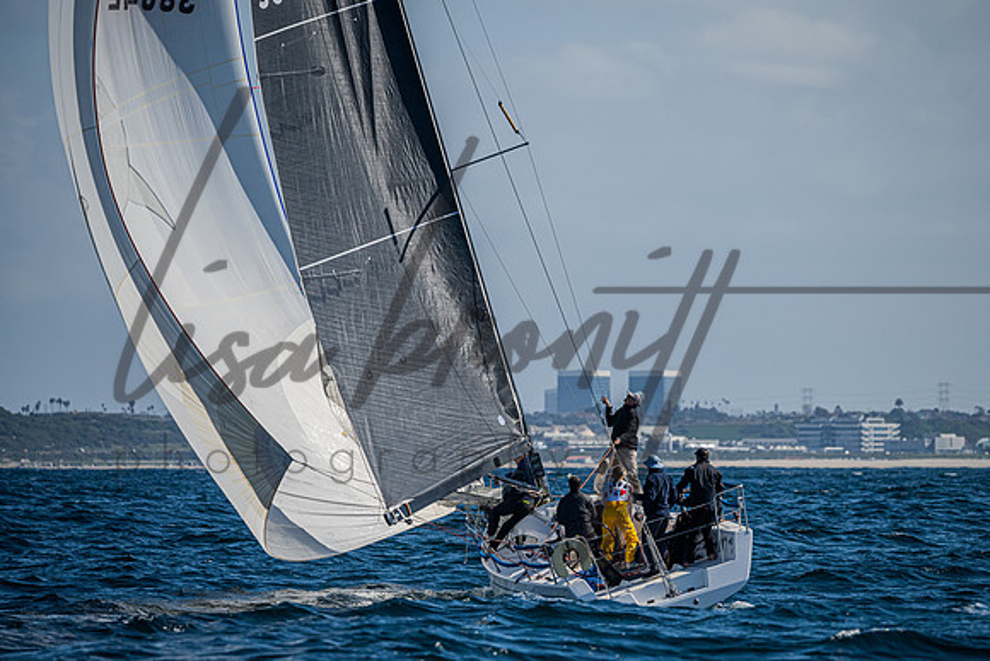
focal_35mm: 303
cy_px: 368
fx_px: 8323
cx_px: 544
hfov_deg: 6.8
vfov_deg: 4.5
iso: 400
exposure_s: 1/6400
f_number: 5
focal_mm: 260
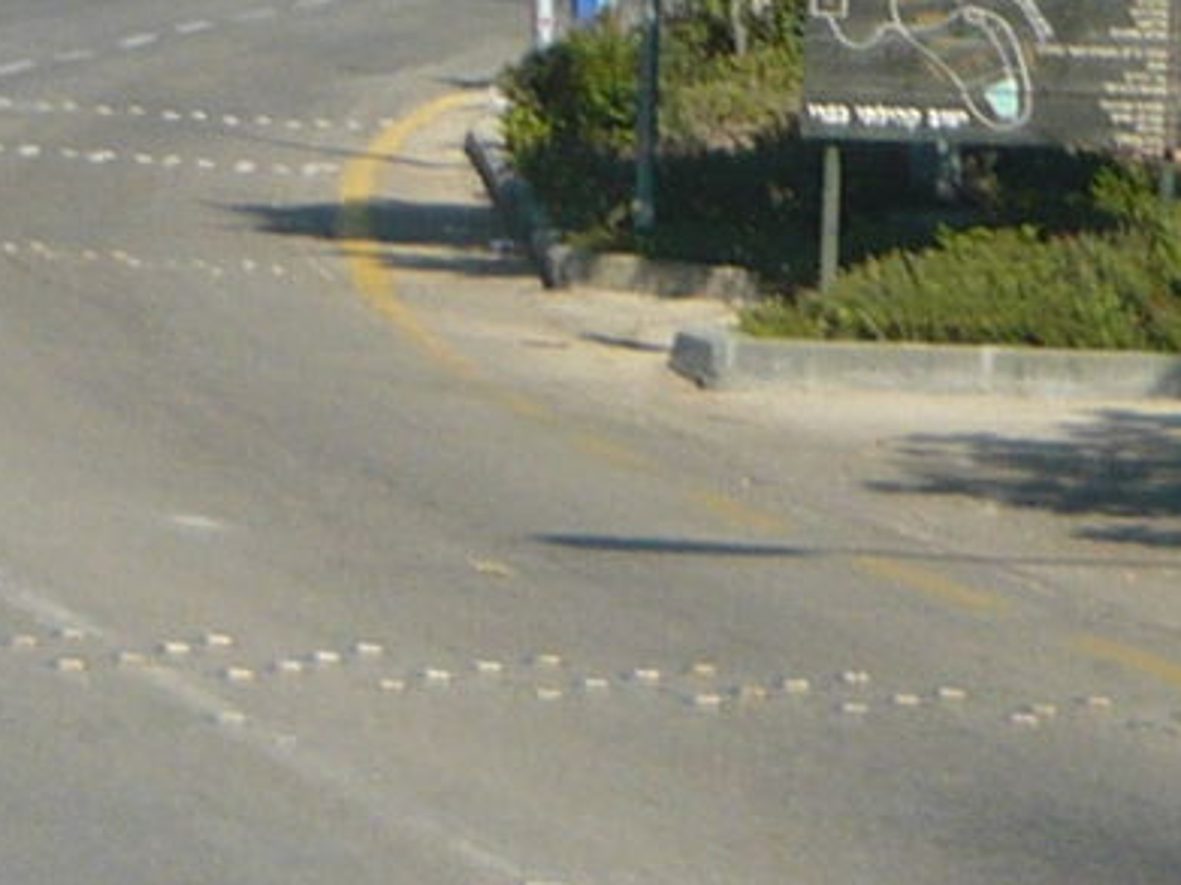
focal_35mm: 226
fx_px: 7708
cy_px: -538
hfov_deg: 8.8
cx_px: 368
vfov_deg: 6.5
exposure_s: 1/250
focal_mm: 6
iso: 100
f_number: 8
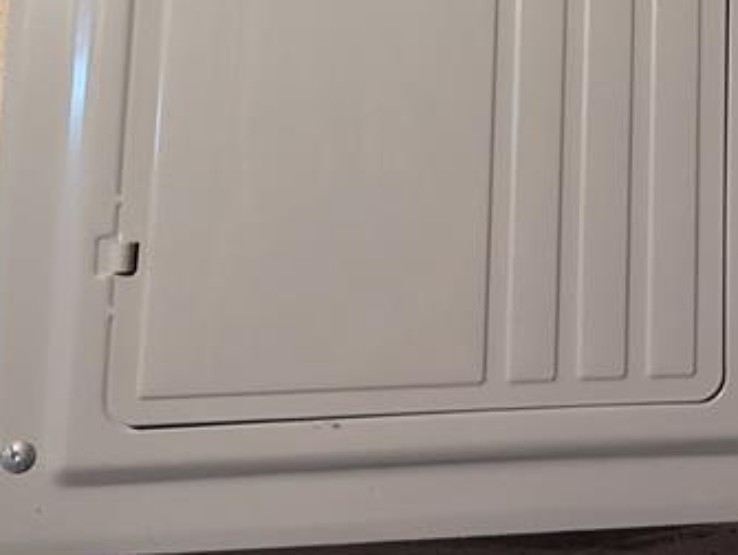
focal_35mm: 73
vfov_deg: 19.2
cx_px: 890
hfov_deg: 24.2
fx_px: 1558
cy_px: -95
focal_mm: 6.81
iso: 671
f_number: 1.85
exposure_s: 1/120
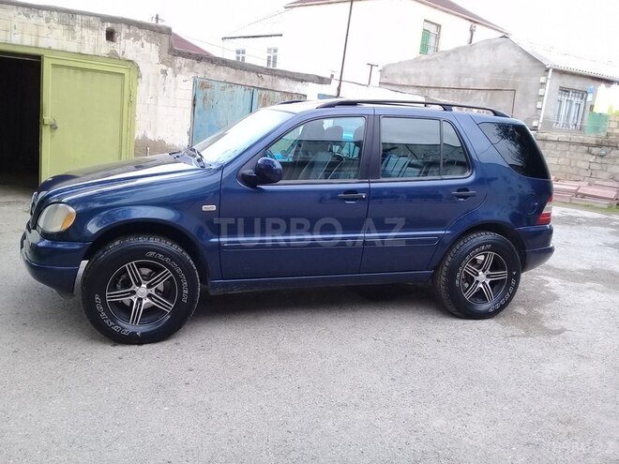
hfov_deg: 58.4
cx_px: 310
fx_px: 554
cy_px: 232
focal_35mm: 31
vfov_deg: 45.4
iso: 50
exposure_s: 1/106
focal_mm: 3.3
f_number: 2.2
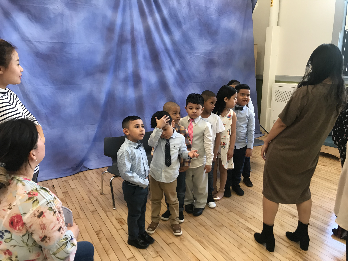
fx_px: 281
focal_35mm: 28
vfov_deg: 49.7
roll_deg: +0.6
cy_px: 130
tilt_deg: -12.6
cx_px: 174
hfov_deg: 63.4
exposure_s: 1/30
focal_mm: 3.99
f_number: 1.8
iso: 40
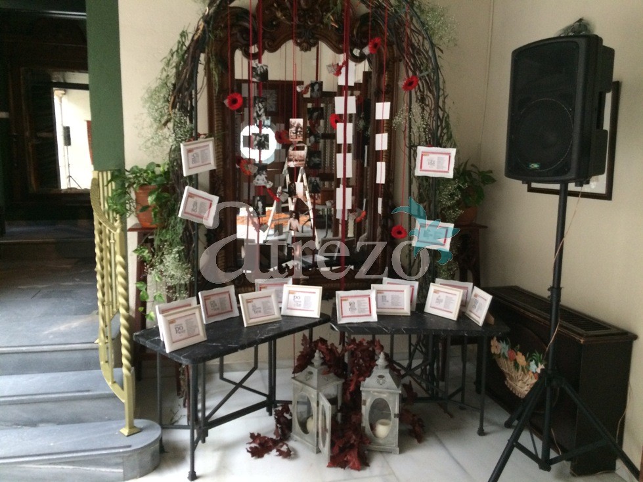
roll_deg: -1.1
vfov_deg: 48.2
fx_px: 539
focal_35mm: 29
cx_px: 322
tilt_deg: -8.7
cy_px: 241
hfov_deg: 61.7
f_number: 2.2
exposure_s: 1/17
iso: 250
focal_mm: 4.15
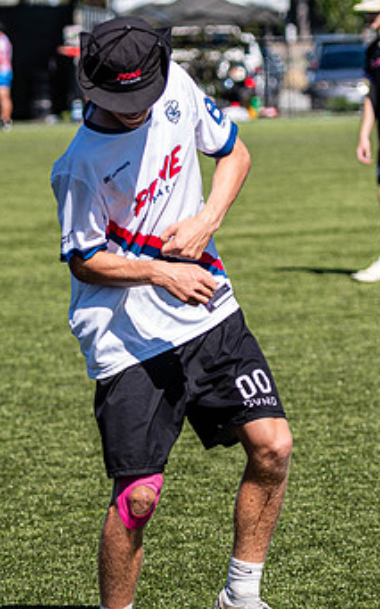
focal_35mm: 272
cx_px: 171
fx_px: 4509
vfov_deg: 7.7
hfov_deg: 4.8
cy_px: 339
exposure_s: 1/1250
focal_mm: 90
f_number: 3.2
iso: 100
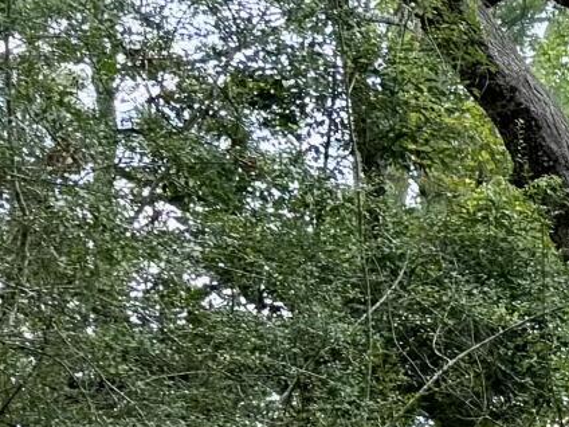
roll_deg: -2.1
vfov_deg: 8.6
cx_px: 1903
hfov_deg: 8.7
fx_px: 2794
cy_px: 598
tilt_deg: +2.0
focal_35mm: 170
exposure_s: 1/365
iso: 100
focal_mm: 6.76
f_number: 1.78
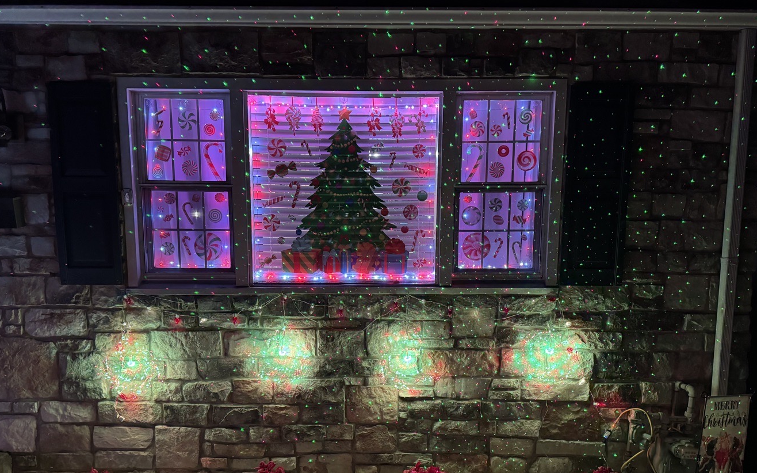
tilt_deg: -9.2
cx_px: 379
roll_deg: +0.1
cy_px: 293
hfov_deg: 64.6
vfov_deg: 42.8
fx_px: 598
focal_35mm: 29
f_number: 1.78
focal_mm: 6.76
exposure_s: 1/40
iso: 800
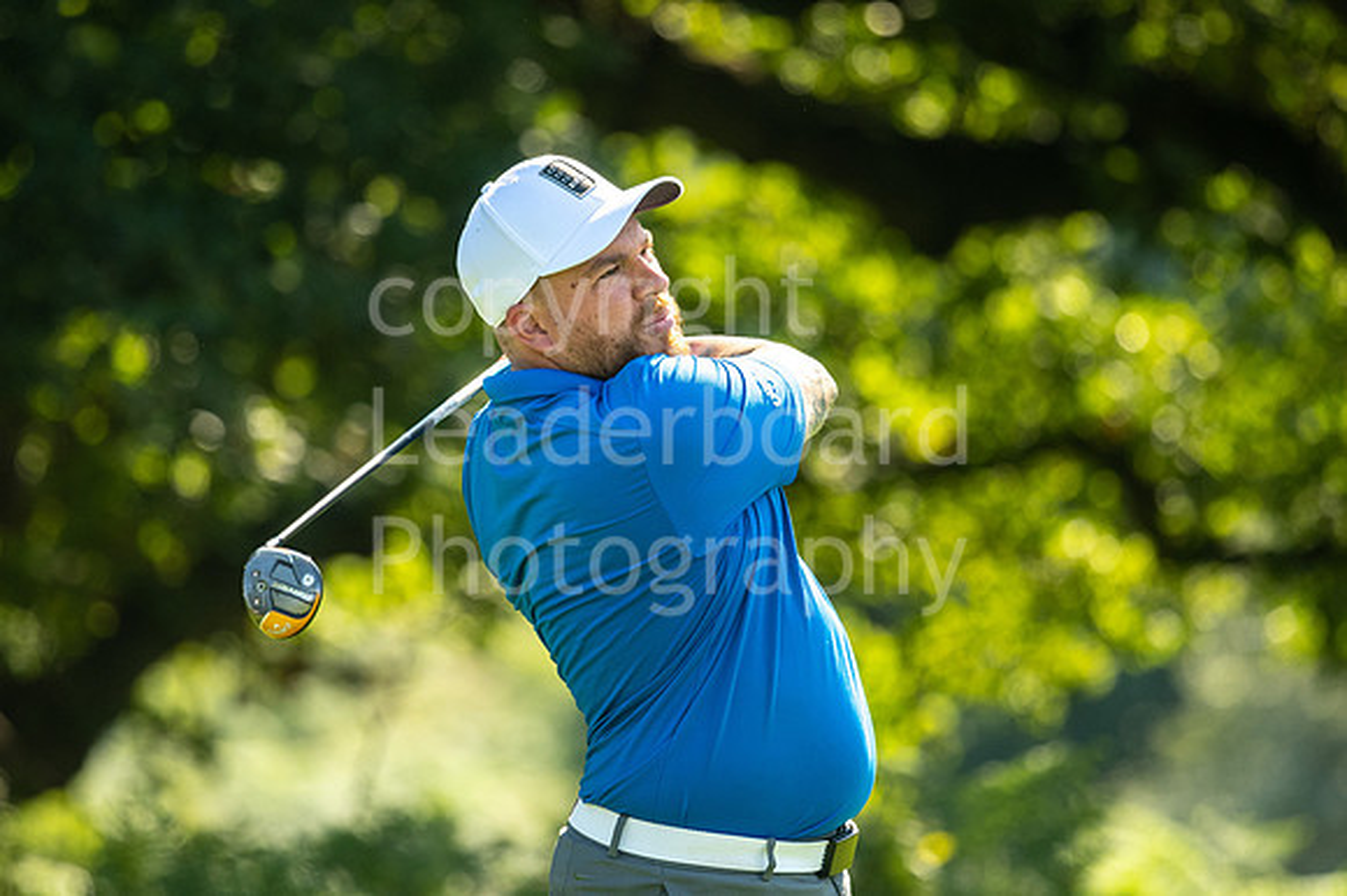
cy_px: 381
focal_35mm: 523
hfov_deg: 3.9
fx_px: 19570
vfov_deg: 2.6
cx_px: 564
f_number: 4
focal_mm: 300
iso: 200
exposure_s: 1/800
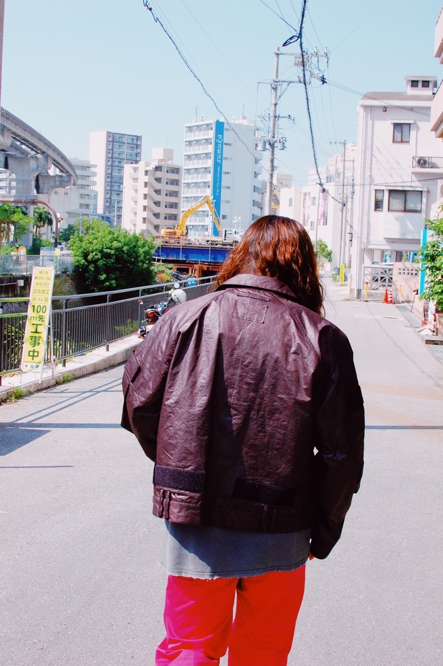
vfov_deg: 37.9
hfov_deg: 25.7
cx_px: 222
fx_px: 971
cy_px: 333
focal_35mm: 52
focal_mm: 35
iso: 800
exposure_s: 1/500
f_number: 13
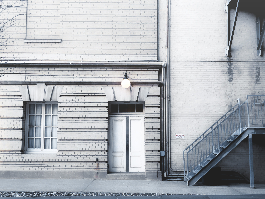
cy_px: 100
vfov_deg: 34.4
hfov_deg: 44.8
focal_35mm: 42
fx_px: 322
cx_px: 132
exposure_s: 1/80
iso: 200
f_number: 4.6
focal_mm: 21
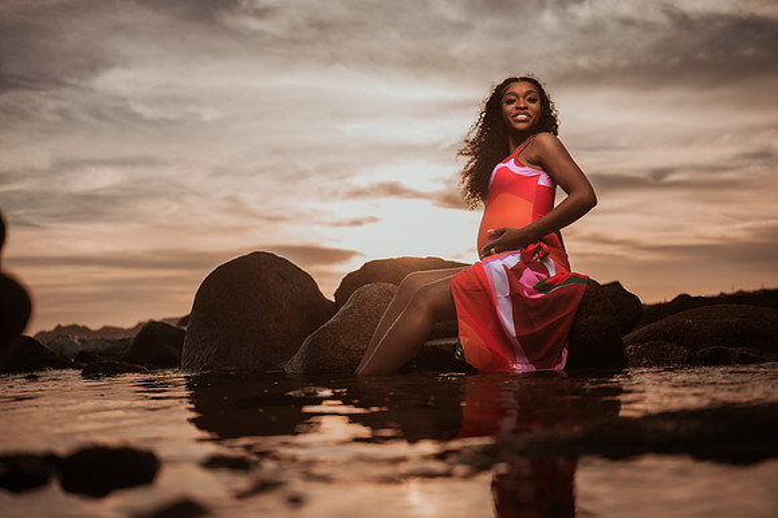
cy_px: 259
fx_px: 756
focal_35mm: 35
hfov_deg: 54.5
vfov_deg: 37.8
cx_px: 389
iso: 100
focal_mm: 35
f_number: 1.8
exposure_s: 1/3200
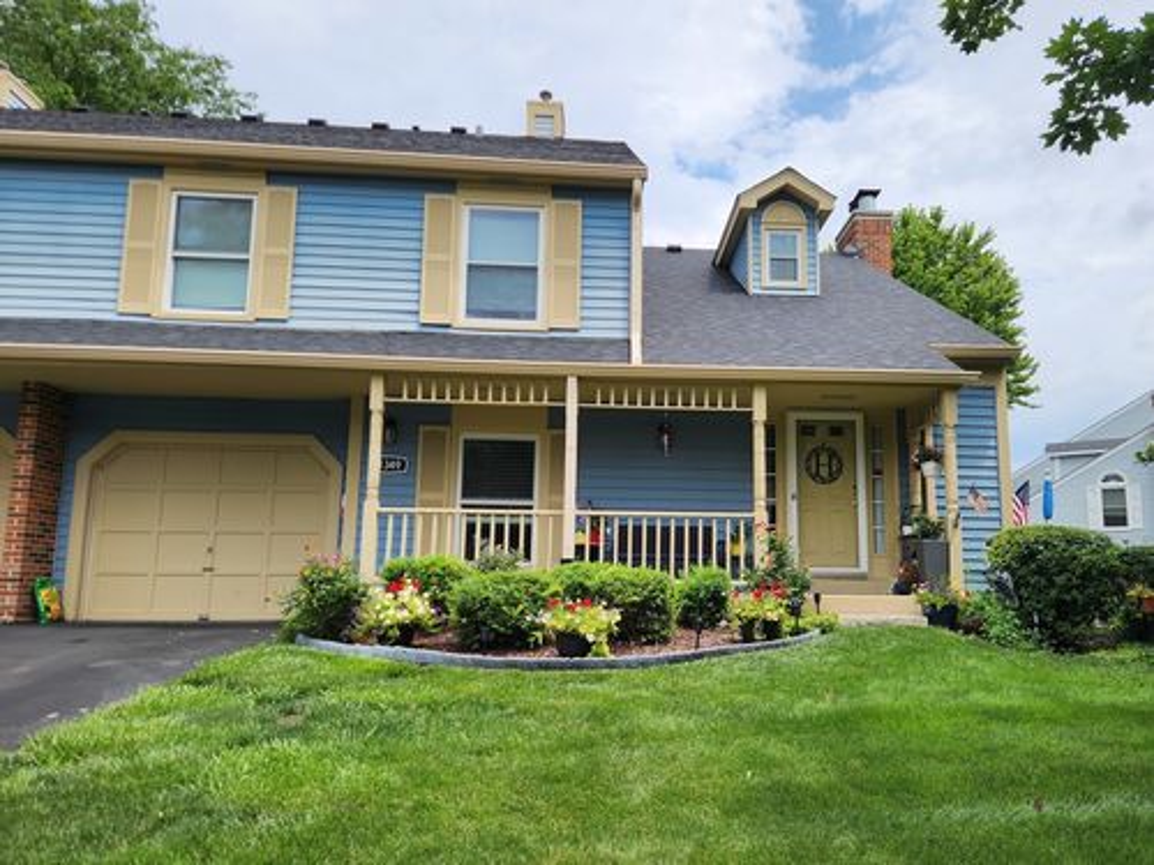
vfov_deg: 58.9
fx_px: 767
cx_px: 577
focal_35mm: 23
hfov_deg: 73.9
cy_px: 432
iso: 20
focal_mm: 5.4
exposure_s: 1/1834
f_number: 1.8
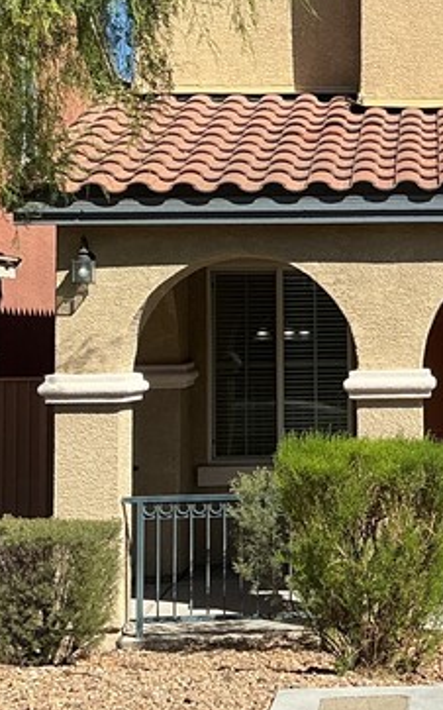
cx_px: 523
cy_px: 267
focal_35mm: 87
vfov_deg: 23.8
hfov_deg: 14.5
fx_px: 1682
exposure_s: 1/1912
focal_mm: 3
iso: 25
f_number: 1.8
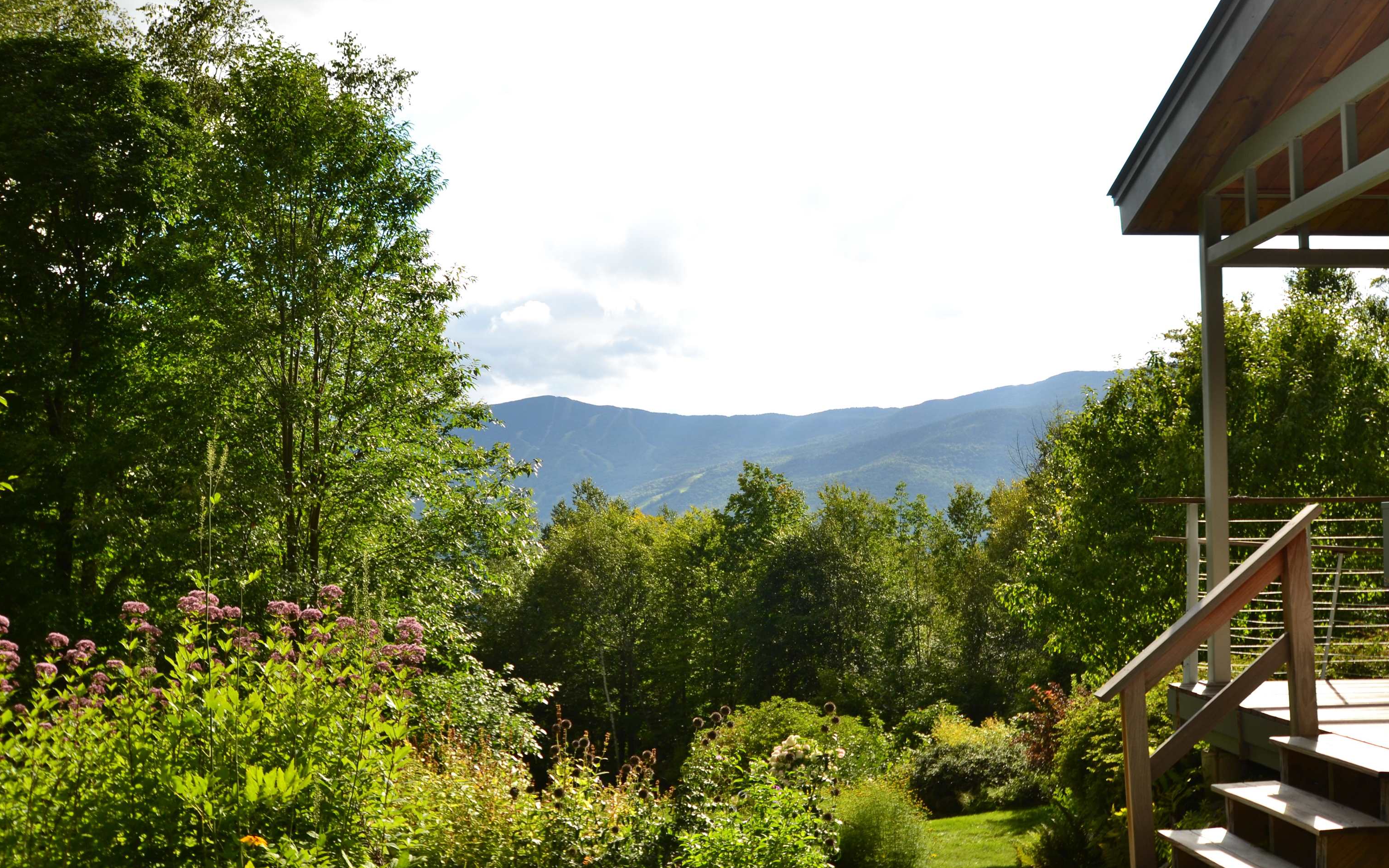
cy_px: 456
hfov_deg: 52.7
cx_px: 698
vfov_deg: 34.4
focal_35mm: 37
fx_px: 1401
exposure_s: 1/160
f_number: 6.3
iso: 100
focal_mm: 24
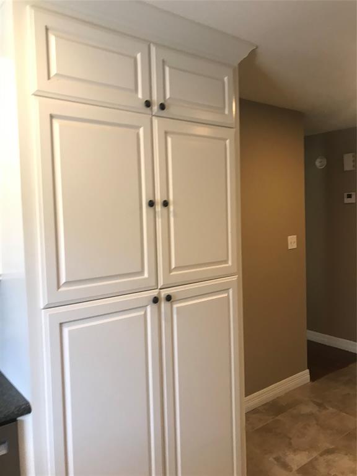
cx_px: 178
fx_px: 385
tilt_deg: -0.7
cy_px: 238
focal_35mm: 28
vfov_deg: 63.4
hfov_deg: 49.7
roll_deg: +2.2
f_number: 1.8
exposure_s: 1/17
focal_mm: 3.99
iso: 40
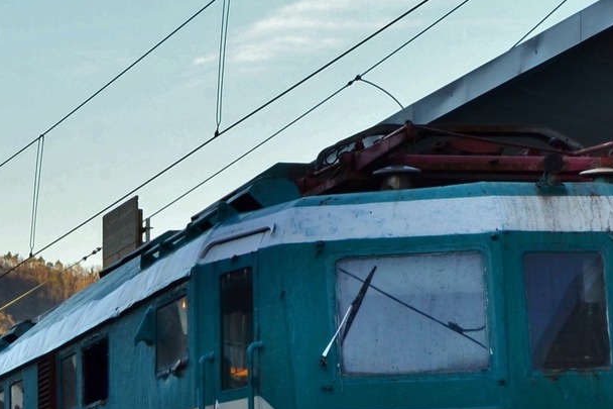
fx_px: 4436
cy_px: 509
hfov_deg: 7.9
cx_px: 77
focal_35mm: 261
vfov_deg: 5.2
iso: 100
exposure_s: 1/10
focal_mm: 55
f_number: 20
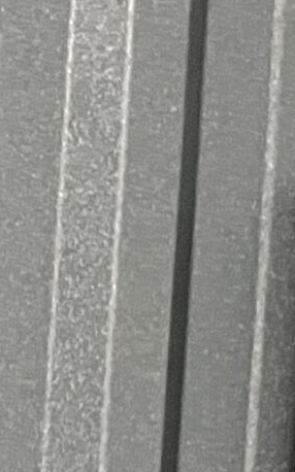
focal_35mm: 154
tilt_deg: -2.7
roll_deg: +0.3
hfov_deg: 6.7
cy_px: 666
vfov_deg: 13.0
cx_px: -881
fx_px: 1982
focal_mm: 5.1
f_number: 1.6
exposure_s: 1/39
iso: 640
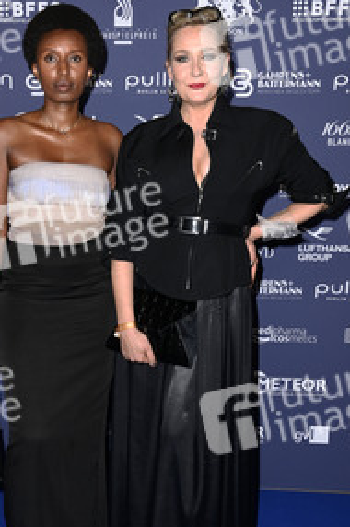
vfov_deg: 35.5
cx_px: 127
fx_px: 819
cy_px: 319
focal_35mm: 56
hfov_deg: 24.1
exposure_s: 1/250
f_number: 5.6
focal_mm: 40
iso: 320
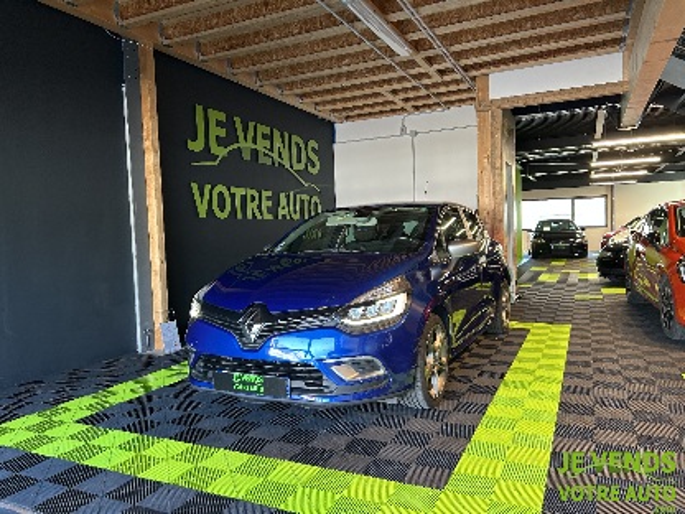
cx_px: 342
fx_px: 515
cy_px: 257
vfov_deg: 53.1
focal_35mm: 26
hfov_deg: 67.3
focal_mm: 5.7
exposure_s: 1/60
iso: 160
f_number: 1.5
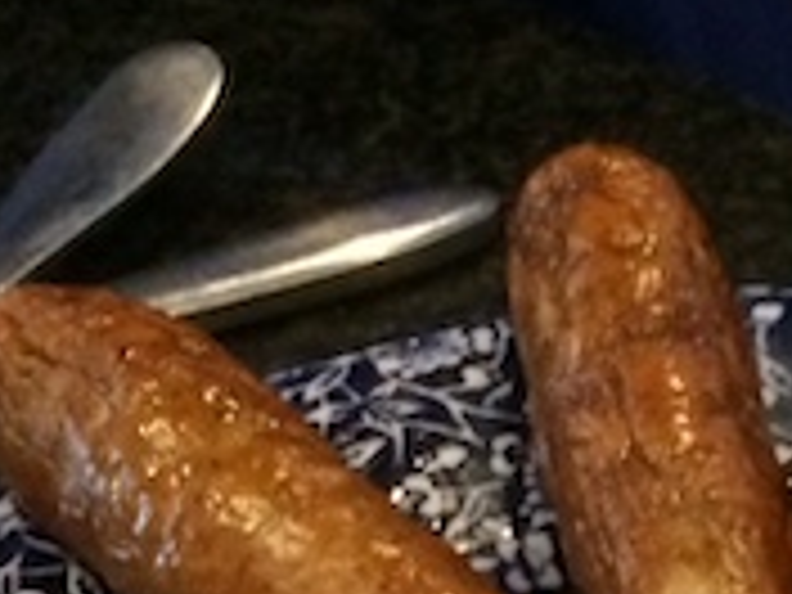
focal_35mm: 132
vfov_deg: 10.1
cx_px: 832
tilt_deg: -43.3
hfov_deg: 14.6
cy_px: 1292
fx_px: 3020
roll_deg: -1.3
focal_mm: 4.15
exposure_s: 1/17
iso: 320
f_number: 2.2
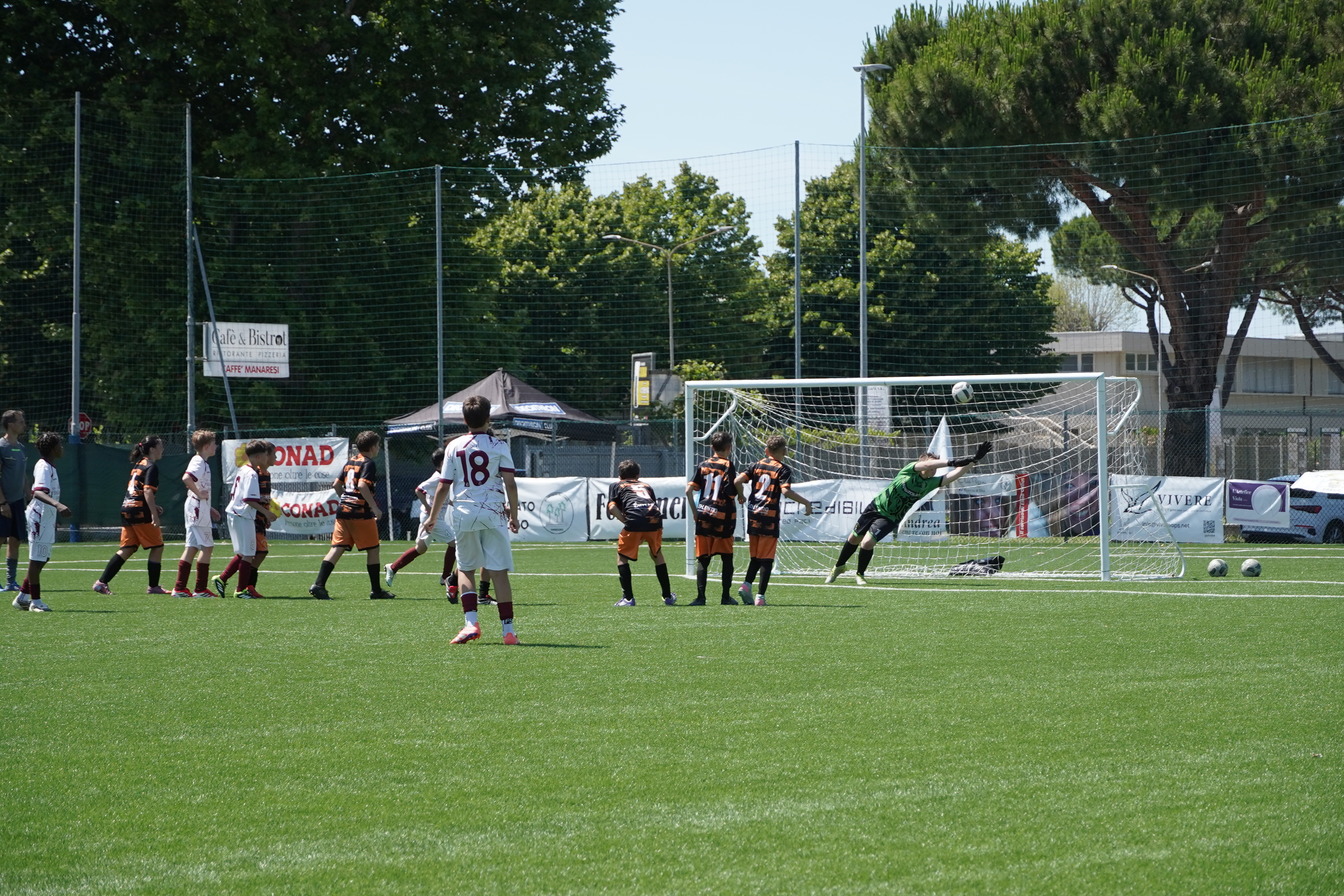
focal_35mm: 105
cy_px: 448
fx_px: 3920
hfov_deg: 19.5
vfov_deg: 13.0
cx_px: 672
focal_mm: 70
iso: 400
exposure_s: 1/1250
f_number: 5.6
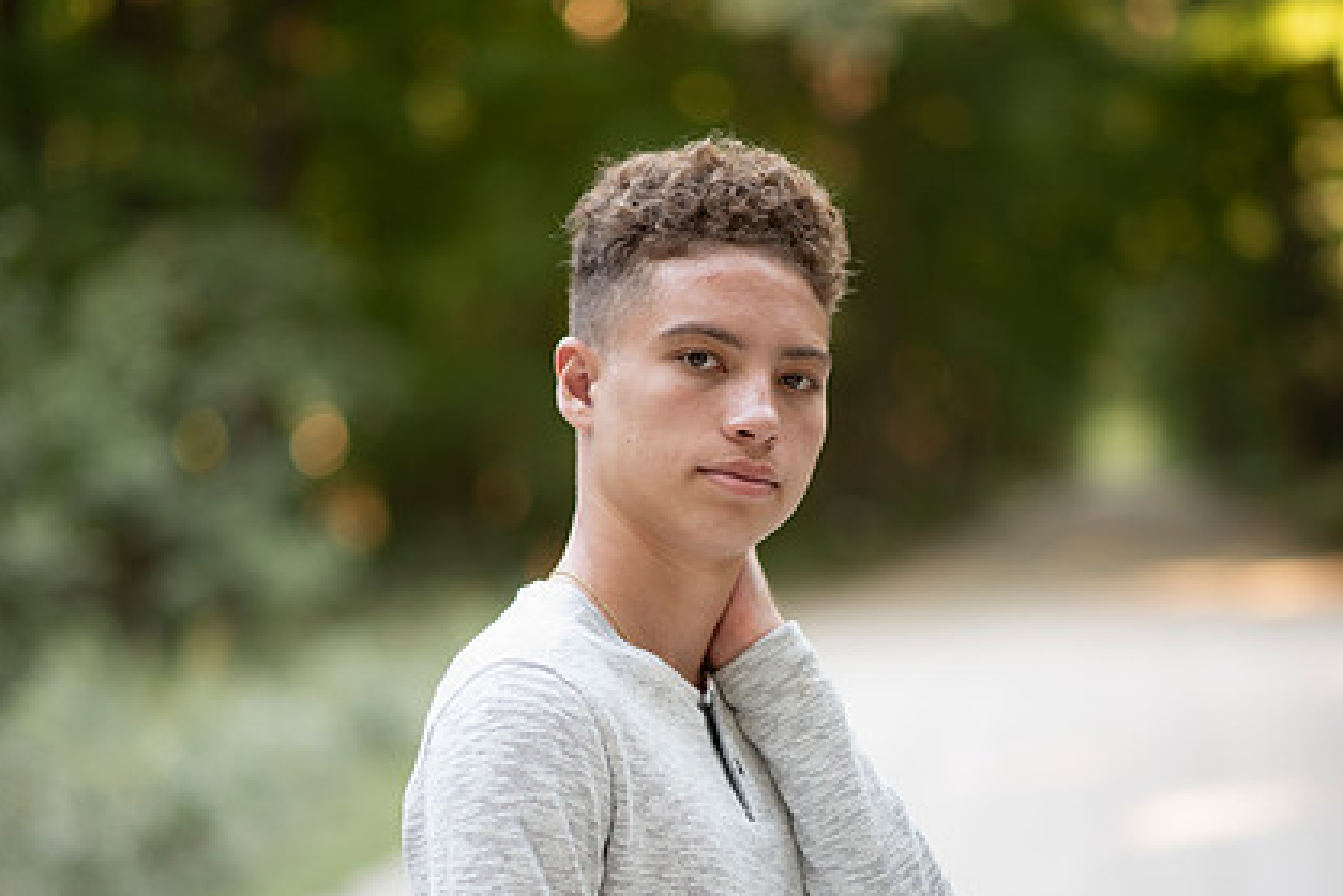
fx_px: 4403
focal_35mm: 118
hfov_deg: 17.3
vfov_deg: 11.6
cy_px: 602
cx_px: 627
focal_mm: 85
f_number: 1.8
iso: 250
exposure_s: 1/160
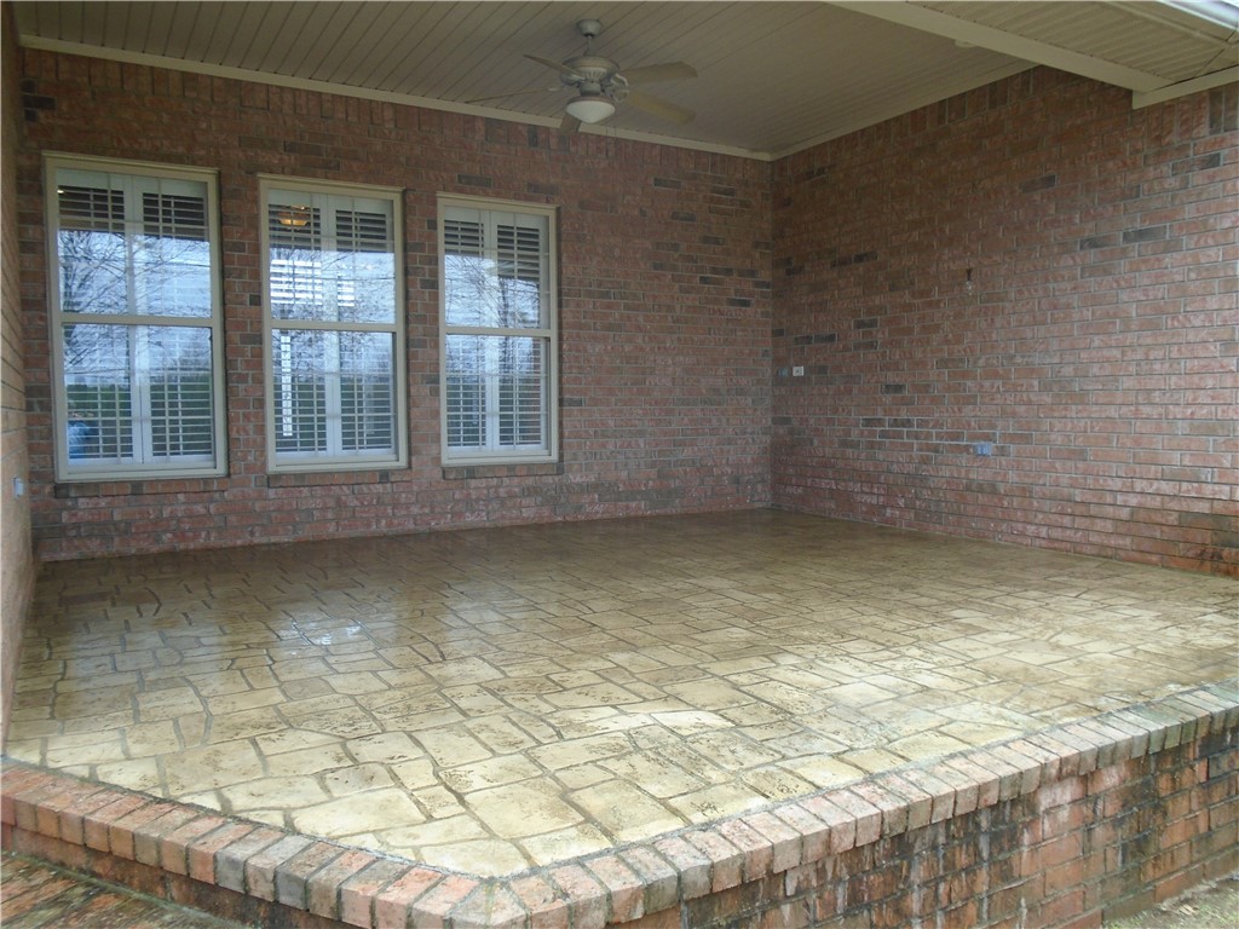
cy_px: 464
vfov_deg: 53.1
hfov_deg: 67.3
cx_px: 620
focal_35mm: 26
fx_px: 931
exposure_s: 1/160
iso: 100
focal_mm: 4.6
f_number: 3.2
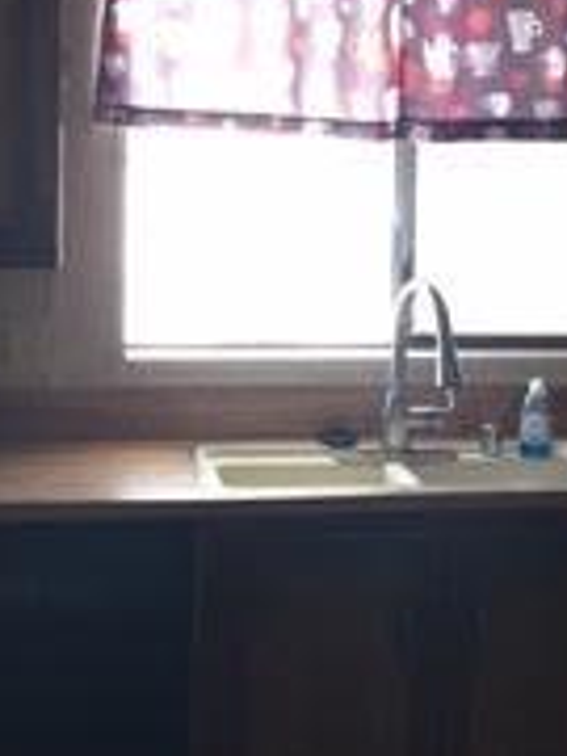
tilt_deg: -6.6
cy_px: 273
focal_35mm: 103
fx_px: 2249
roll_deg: -3.2
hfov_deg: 13.8
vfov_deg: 19.0
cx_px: 760
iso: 80
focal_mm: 4.15
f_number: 2.2
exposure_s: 1/30
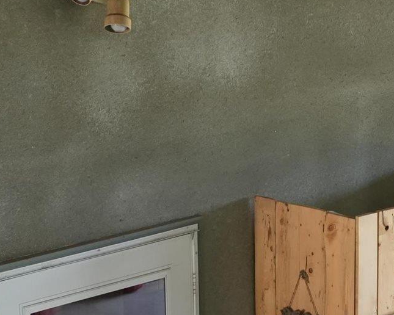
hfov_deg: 11.8
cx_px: 412
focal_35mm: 161
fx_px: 1877
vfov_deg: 9.5
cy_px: 353
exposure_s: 1/160
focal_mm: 36
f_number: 4
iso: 1600
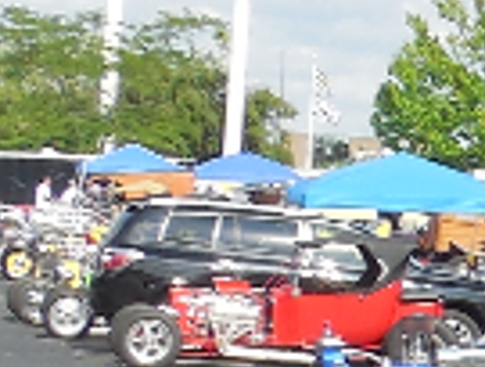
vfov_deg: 7.7
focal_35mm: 194
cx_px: 1265
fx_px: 2725
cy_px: 281
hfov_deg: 8.9
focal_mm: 4.5
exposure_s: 1/800
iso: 125
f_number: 3.3
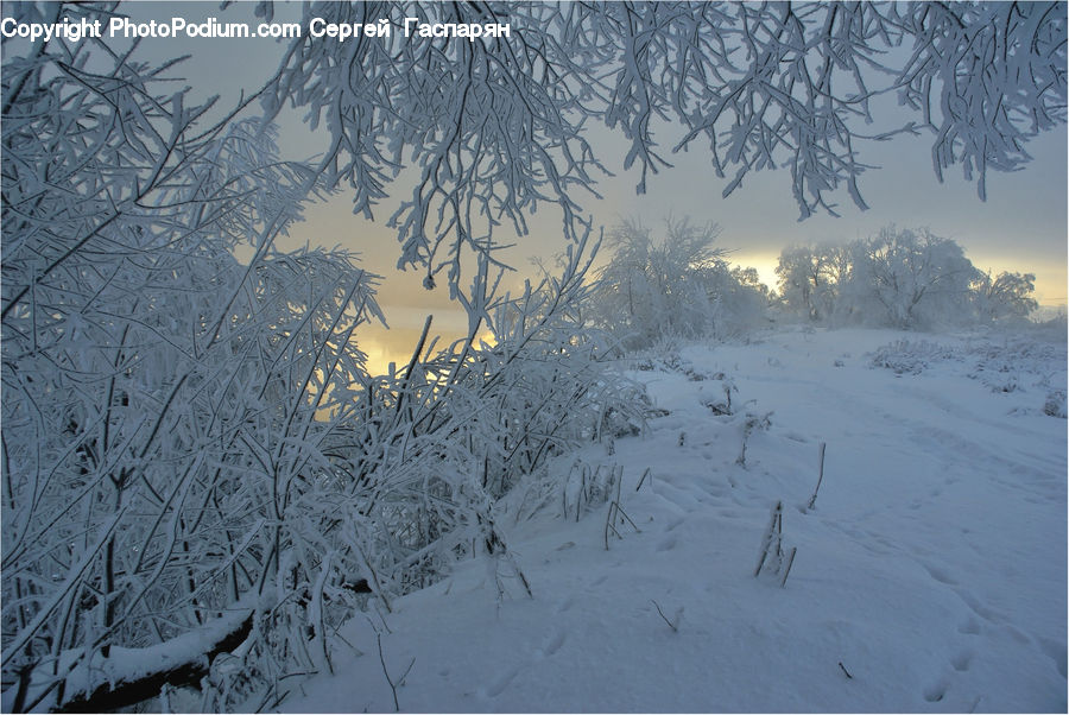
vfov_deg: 48.0
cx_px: 534
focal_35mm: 27
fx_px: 803
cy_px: 358
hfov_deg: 67.3
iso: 100
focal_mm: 18
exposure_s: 1/125
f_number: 10
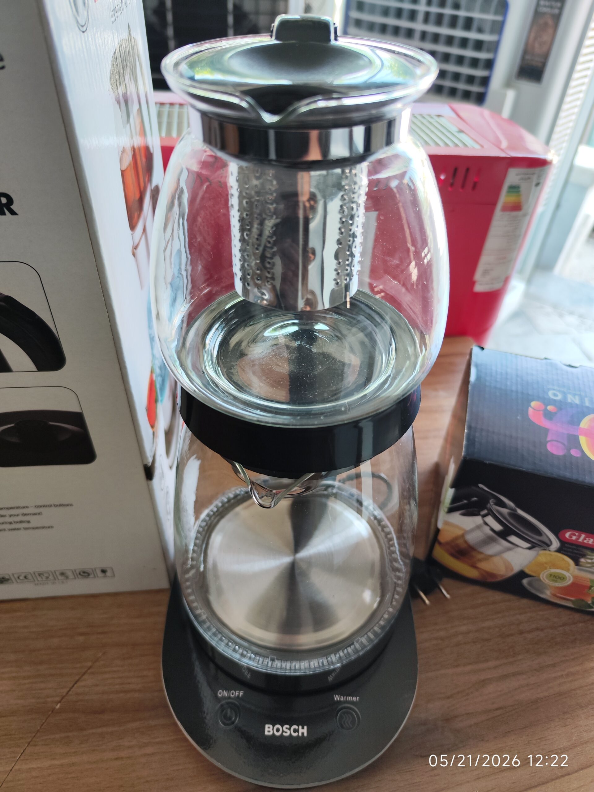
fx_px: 526
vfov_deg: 73.9
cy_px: 396
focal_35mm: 23
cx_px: 297
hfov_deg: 58.9
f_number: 1.69
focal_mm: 7.01
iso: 155
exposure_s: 1/100
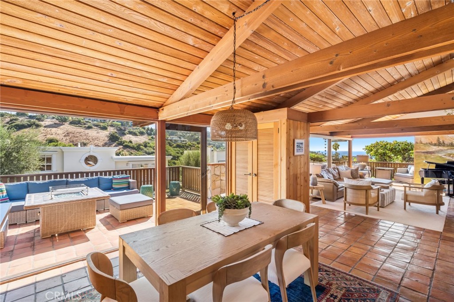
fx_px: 202
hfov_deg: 96.8
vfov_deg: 73.7
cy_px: 151
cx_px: 227
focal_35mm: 16
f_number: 9
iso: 125
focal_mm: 16
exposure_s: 1/40
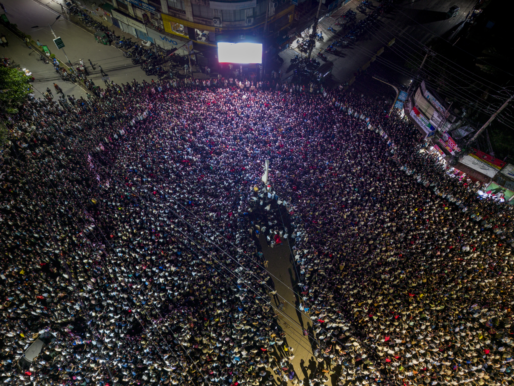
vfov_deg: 56.8
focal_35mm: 24
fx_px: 356
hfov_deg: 71.6
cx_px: 257
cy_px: 193
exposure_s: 1/6
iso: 1560
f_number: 1.8
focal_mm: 8.67
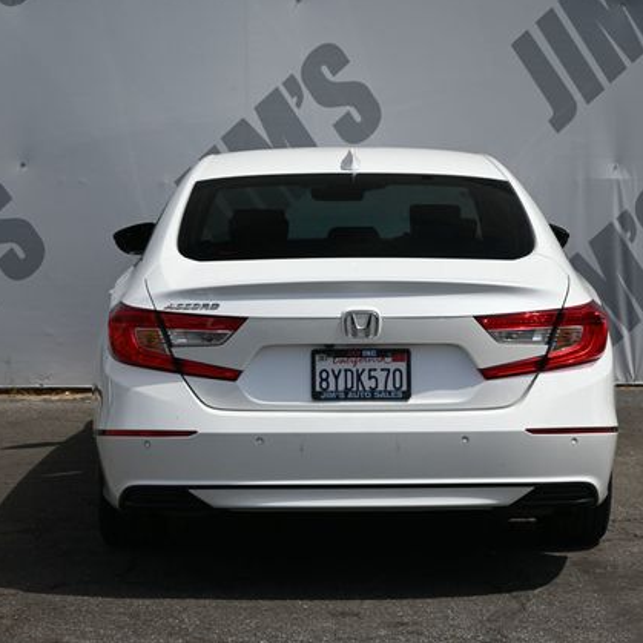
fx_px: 1758
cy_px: 319
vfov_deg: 20.7
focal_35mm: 84
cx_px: 361
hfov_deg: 20.7
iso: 100
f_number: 7.1
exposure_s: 1/400
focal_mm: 43
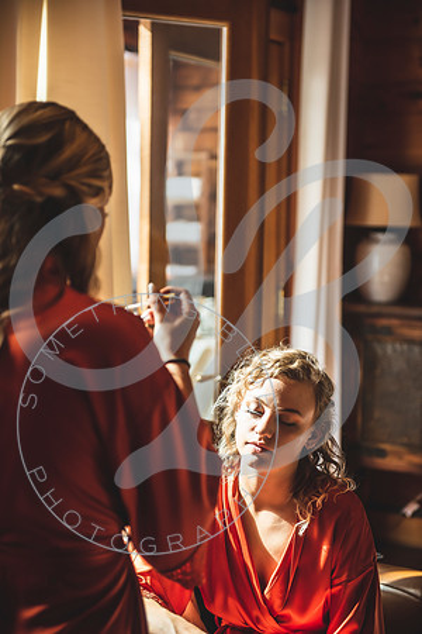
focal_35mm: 70
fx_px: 1231
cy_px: 317
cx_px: 211
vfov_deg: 28.8
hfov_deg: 19.5
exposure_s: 1/125
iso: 200
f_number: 2.8
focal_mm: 70
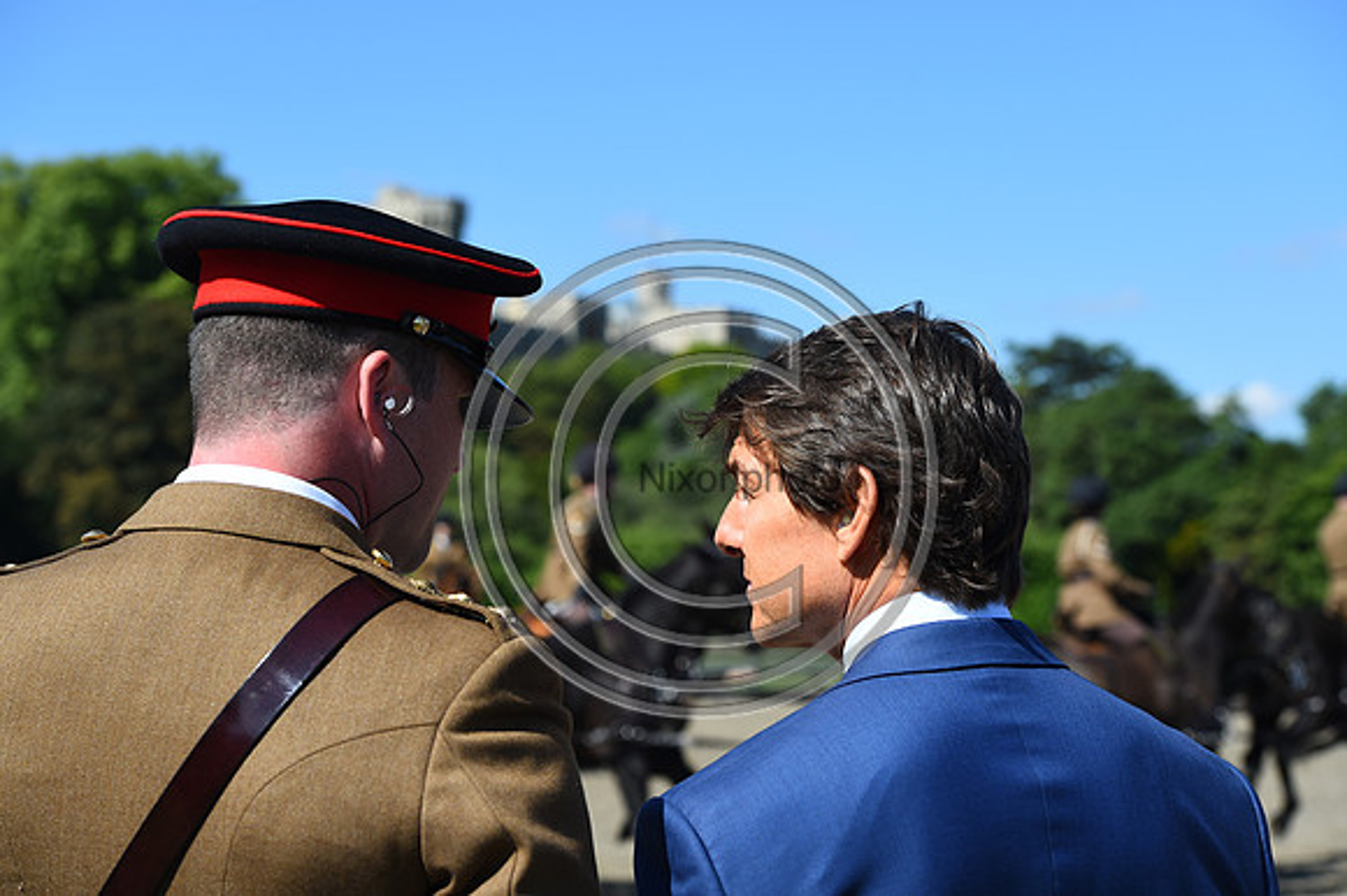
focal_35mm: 75
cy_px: 448
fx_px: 2805
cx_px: 674
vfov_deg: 18.2
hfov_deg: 27.0
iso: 280
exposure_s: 1/1250
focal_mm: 75
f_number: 6.3
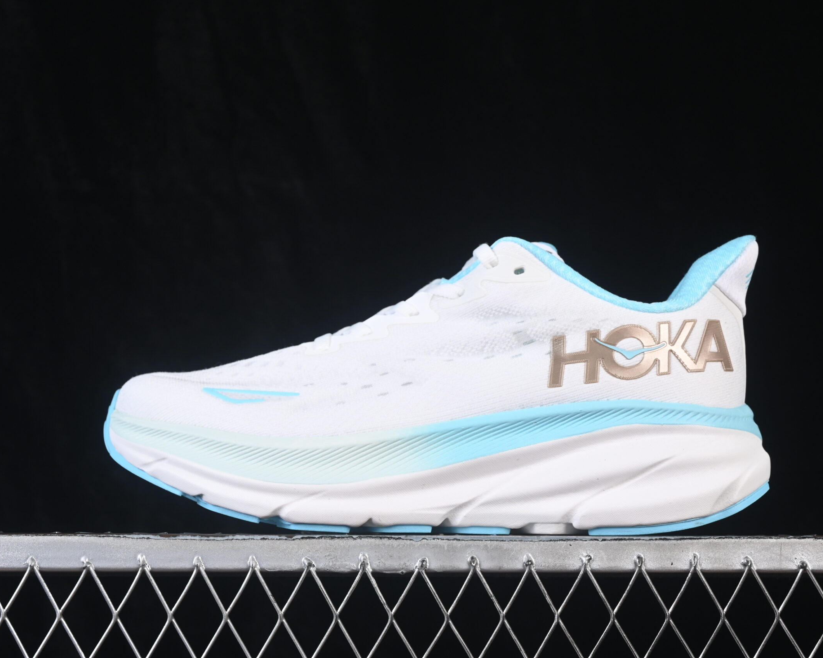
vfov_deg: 18.1
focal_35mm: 85
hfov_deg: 22.5
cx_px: 437
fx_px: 2070
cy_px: 330
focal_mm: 50
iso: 160
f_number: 8
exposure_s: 1/80
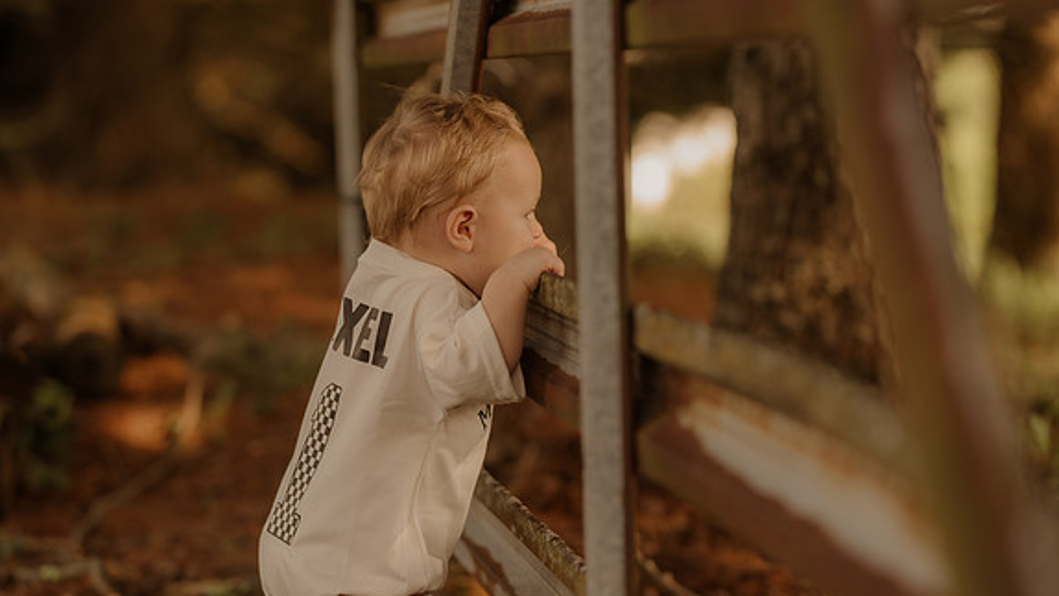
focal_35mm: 90
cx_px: 526
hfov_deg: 23.7
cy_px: 324
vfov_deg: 13.4
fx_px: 2527
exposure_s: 1/1000
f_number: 2
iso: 250
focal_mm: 85
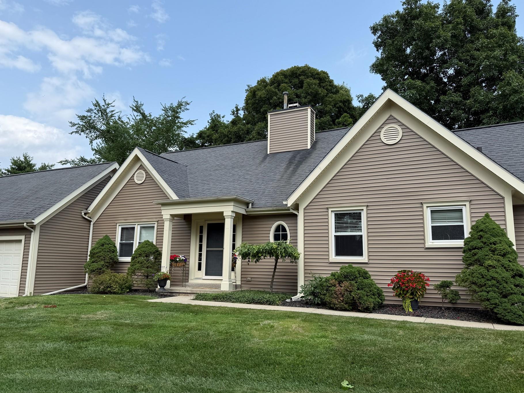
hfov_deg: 65.3
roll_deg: -1.5
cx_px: 253
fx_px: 409
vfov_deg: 51.4
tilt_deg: +10.1
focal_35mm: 27
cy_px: 198
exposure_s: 1/3279
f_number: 1.78
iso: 80
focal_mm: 6.76
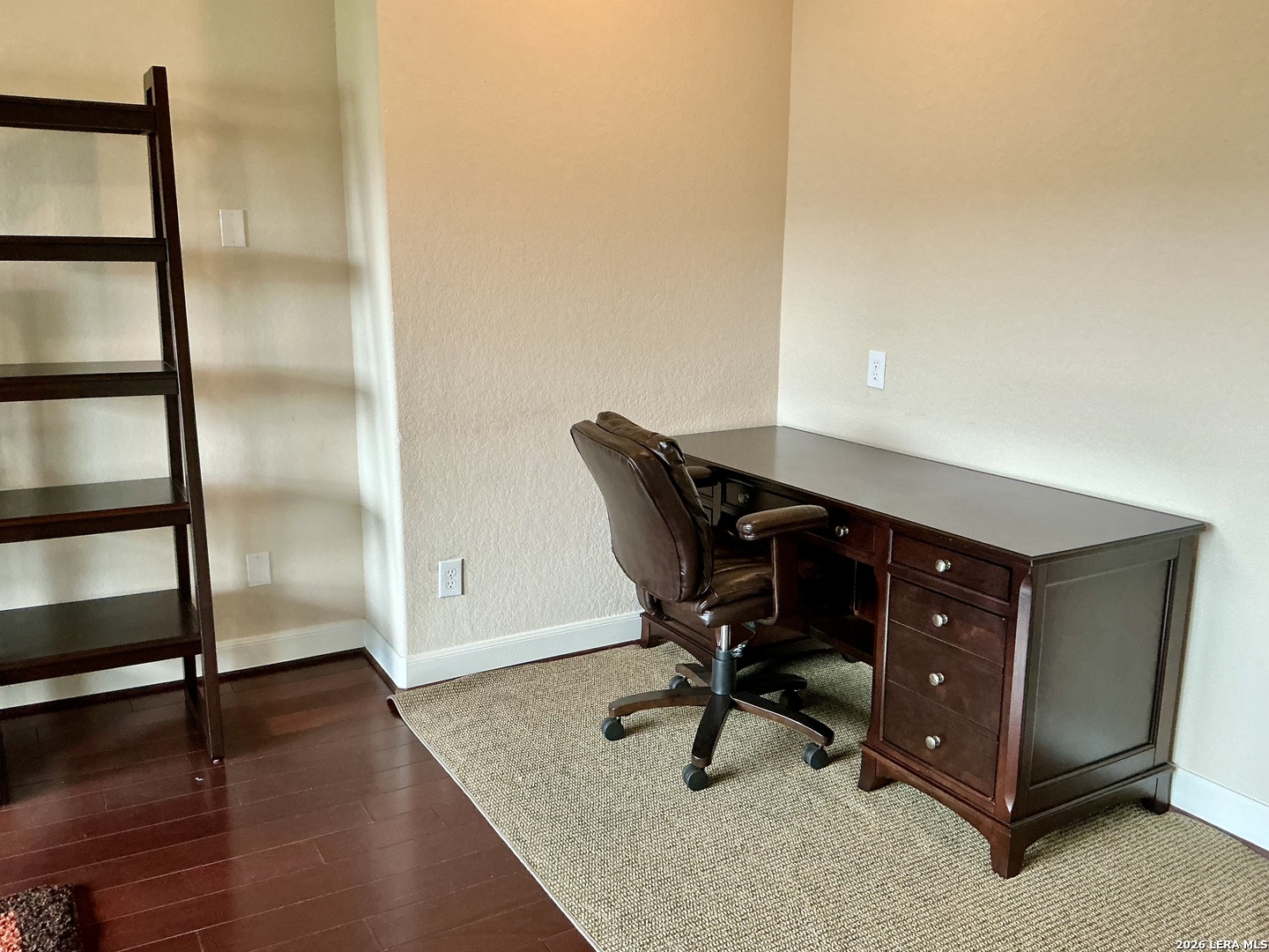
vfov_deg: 49.7
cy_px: 476
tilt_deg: -10.4
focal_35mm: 28
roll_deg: -0.3
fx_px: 1026
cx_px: 634
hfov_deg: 63.4
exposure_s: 1/60
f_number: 1.8
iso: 160
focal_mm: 3
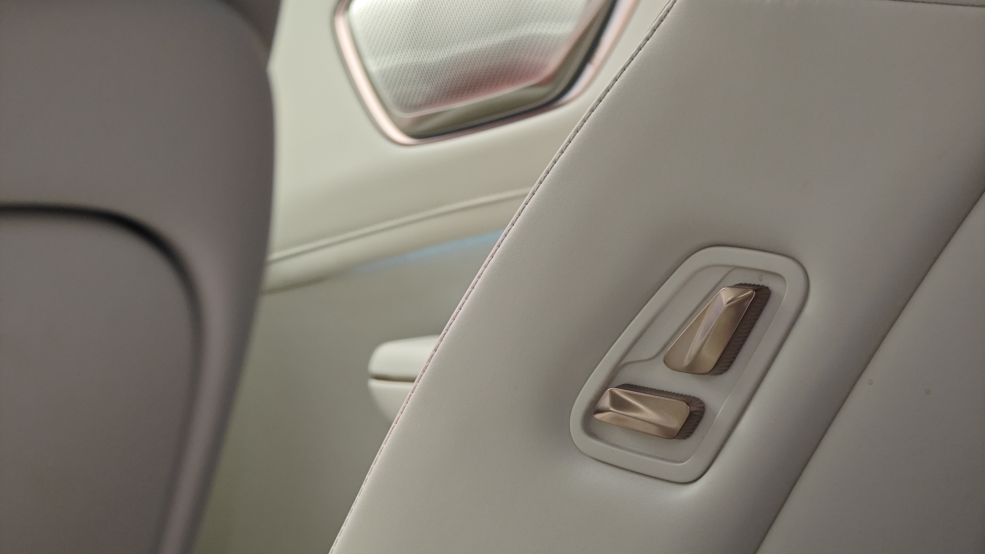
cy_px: 311
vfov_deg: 9.3
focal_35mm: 131
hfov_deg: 16.4
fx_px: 3421
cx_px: 492
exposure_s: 1/25
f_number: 3
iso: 500
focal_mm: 19.4
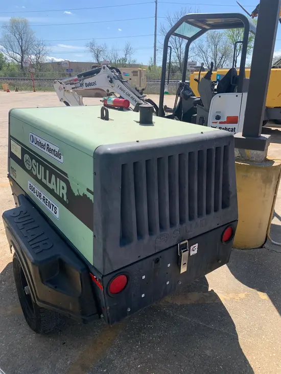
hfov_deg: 53.1
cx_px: 140
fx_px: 281
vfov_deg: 67.3
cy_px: 187
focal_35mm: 26
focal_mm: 4.25
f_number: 1.8
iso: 25
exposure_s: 1/1845
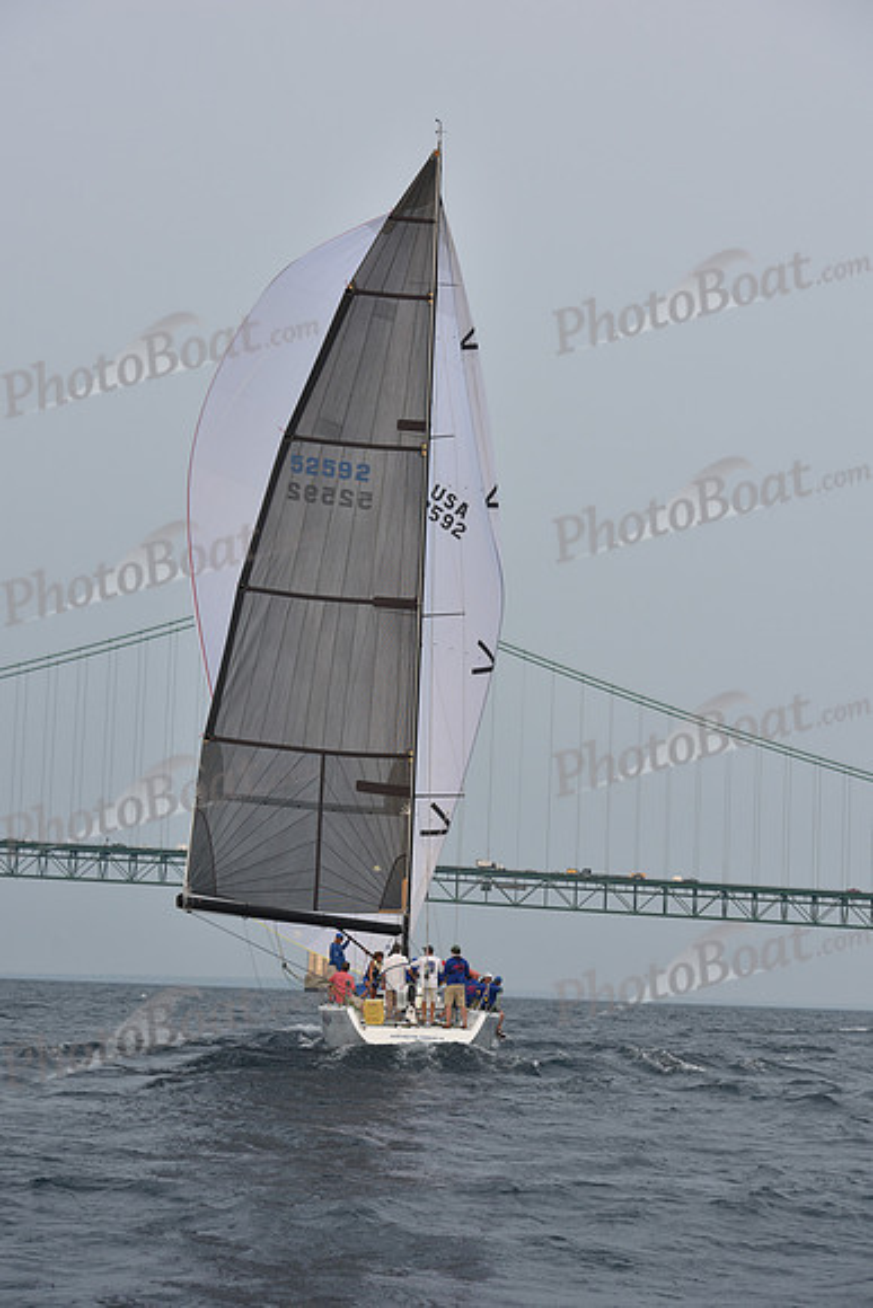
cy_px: 654
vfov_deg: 25.4
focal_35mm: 80
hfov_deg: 17.1
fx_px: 2908
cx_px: 436
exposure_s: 1/1000
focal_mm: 80
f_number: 7.1
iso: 250
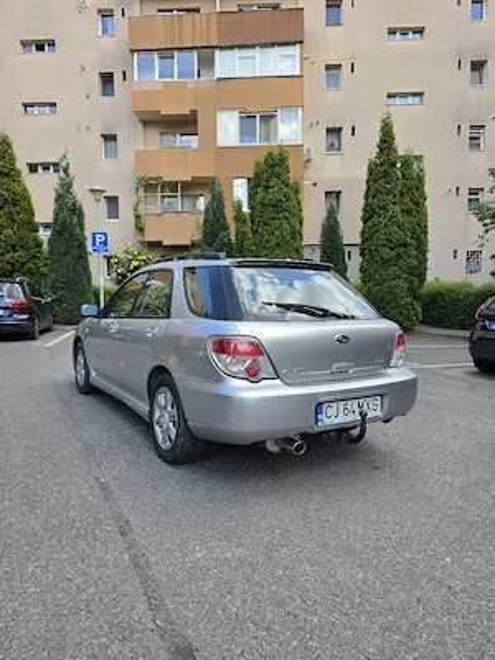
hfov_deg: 58.9
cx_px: 248
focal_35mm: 23
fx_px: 439
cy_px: 330
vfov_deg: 73.9
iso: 64
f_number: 1.4
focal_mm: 6.5
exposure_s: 1/2000
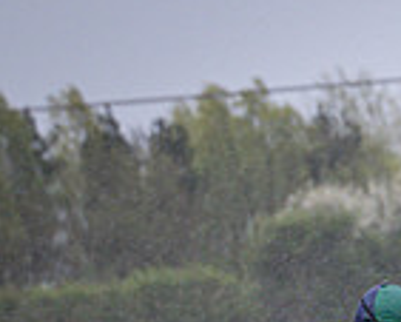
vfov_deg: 3.3
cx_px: 799
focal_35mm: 472
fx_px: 5606
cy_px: 607
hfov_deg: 4.1
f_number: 4
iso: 1600
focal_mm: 70
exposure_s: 1/1000
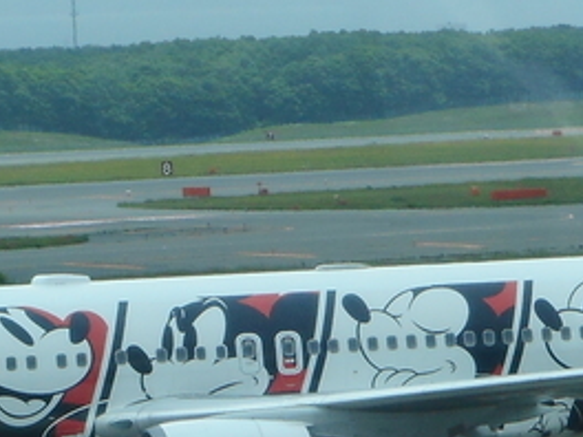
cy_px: 349
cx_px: 300
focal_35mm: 404
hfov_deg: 4.9
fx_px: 6804
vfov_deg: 3.7
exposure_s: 1/250
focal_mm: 15.9
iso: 80
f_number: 5.6
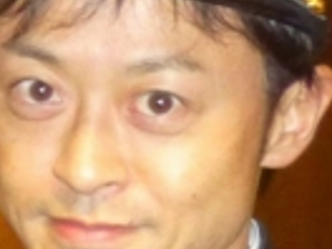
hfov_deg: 10.5
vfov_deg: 9.7
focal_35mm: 152
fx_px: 1458
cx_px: -553
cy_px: 246
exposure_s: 1/8
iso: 500
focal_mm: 4.5
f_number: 3.1
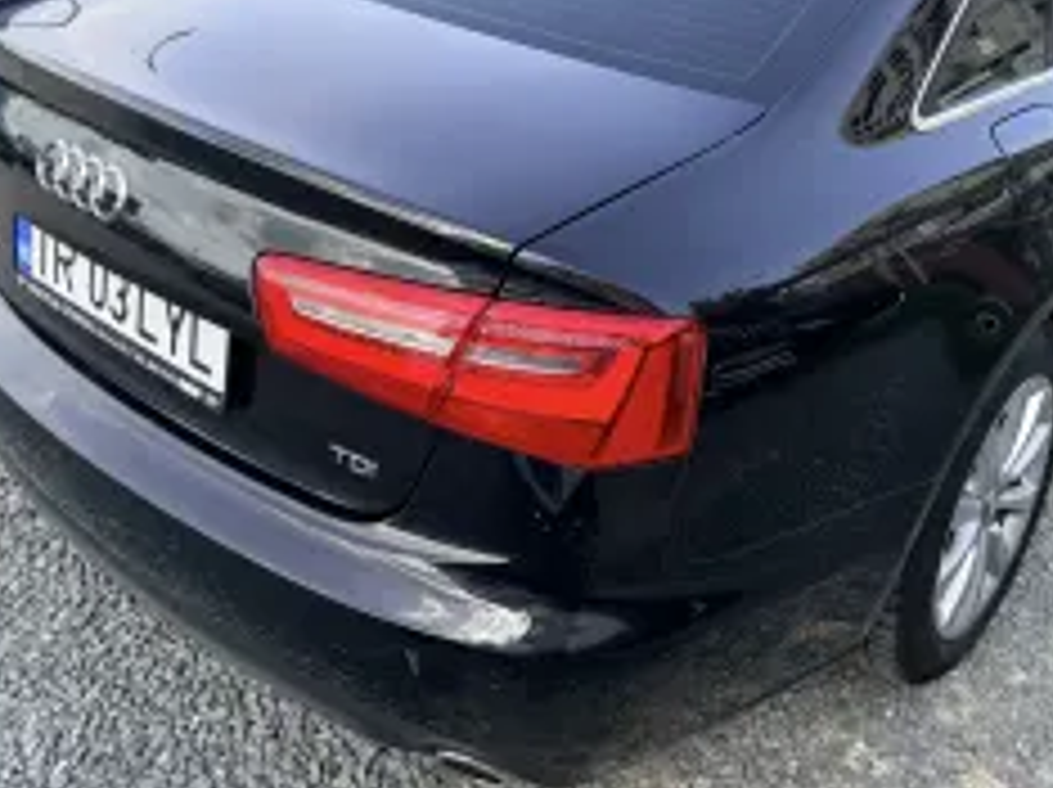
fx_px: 1124
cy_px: 261
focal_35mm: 37
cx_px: 670
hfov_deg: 49.6
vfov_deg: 38.2
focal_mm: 6.76
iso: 80
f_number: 1.78
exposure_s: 1/728
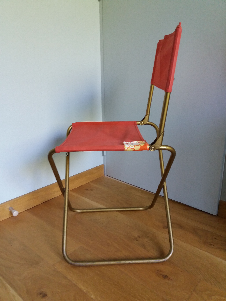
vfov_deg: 63.4
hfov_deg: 49.7
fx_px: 244
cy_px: 150
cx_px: 113
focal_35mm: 28
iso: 160
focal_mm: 3.7
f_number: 1.9
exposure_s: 1/17
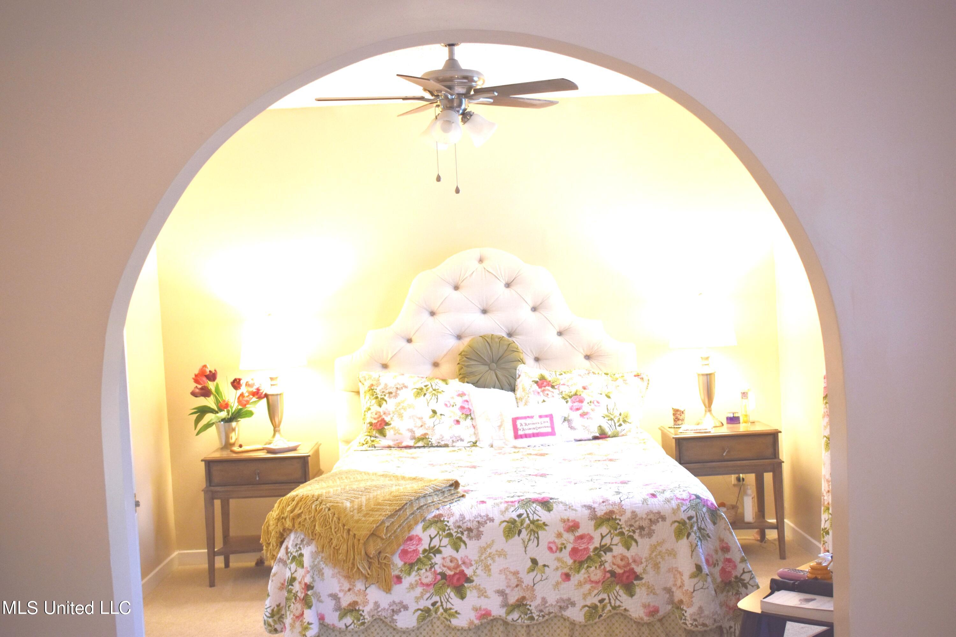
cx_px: 478
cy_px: 318
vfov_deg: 31.9
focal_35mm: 42
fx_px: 1115
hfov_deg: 46.4
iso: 400
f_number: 4.5
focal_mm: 28
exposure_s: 1/80
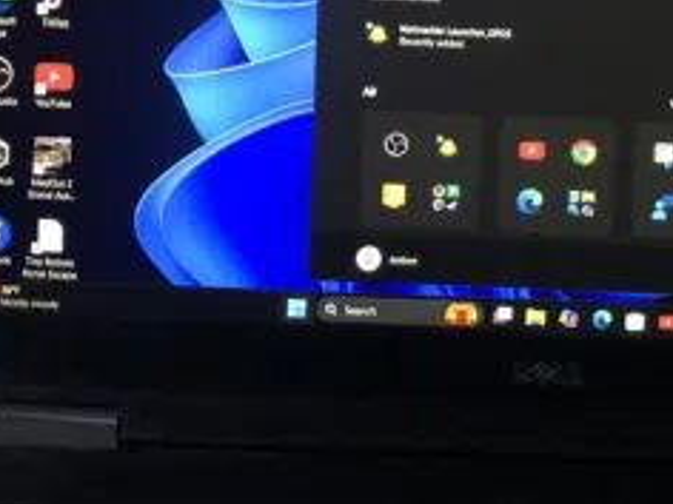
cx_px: 585
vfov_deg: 19.2
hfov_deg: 25.0
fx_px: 1478
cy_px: 111
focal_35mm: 76
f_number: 1.8
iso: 80
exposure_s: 1/6
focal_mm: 3.99
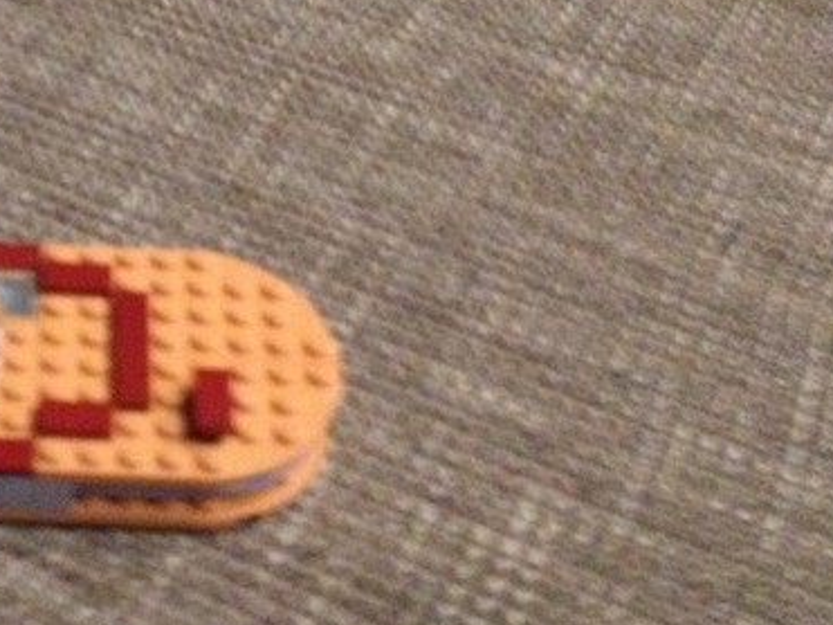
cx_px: 7
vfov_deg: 17.1
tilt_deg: -38.3
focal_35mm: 85
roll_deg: -2.1
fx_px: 2045
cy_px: 44
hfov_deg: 22.2
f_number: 2.4
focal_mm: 4.28
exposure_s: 1/17
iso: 800
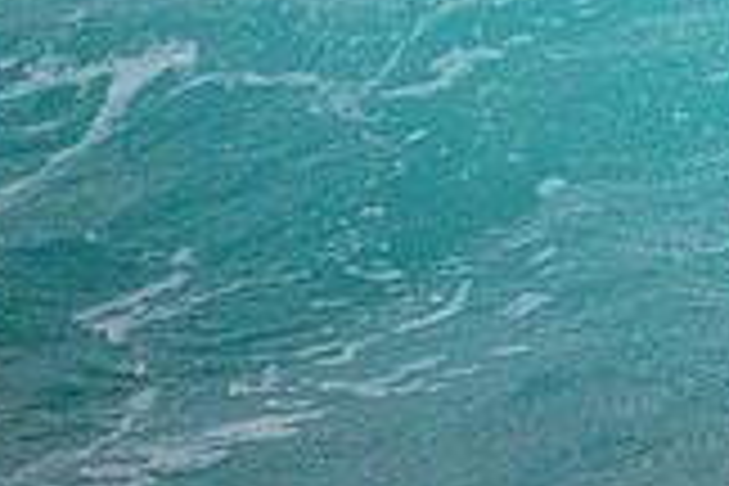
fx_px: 57829
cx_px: 1166
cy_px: -137
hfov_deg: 0.7
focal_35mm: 2856
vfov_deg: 0.5
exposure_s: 1/2000
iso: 18000
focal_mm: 800
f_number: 11
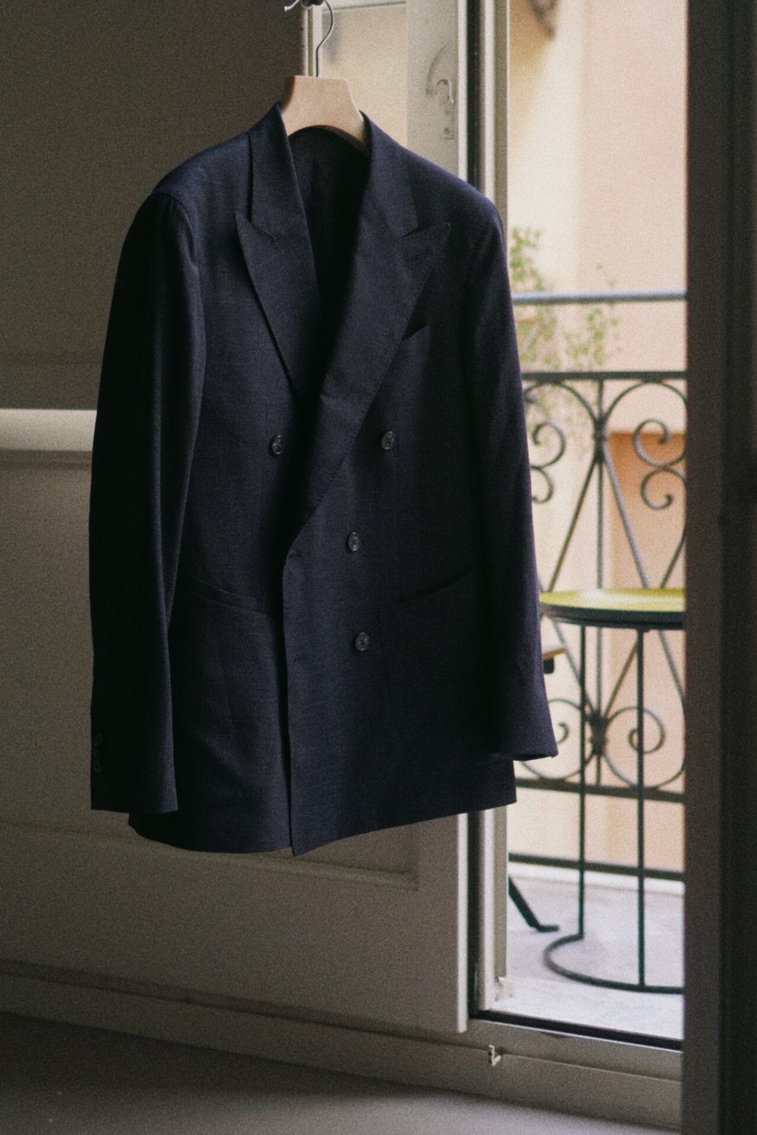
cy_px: 516
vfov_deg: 29.0
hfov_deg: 19.5
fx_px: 2197
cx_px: 339
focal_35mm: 70
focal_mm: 35
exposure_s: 1/2000
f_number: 2
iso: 1250
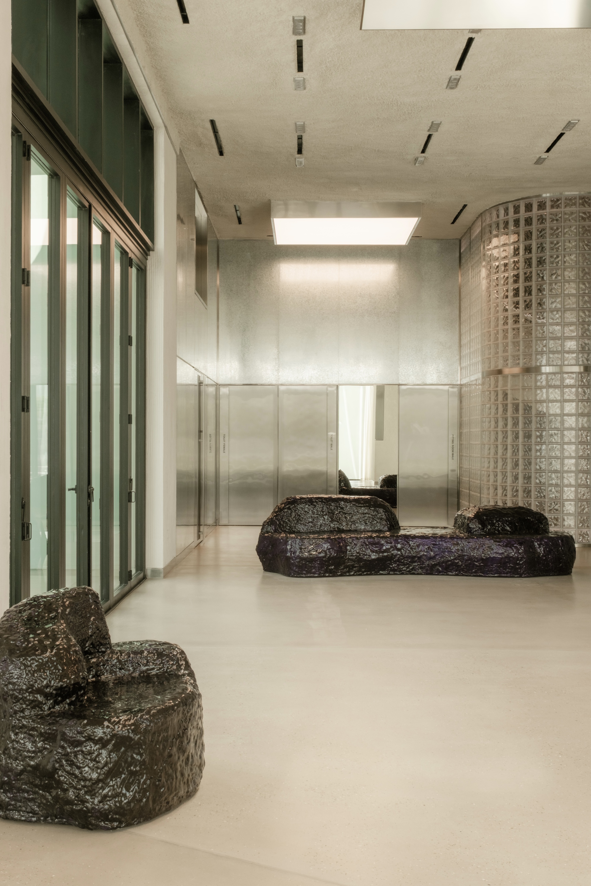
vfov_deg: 47.4
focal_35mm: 41
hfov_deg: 32.6
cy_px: 443
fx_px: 1010
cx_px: 296
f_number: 11
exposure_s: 1/50
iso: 400
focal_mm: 27.5
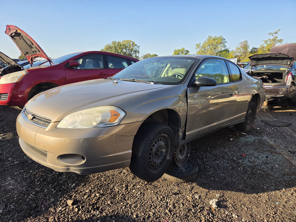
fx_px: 197
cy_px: 111
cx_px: 148
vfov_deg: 58.9
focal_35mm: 23
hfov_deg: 73.9
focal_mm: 5.4
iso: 80
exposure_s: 1/2271
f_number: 1.8
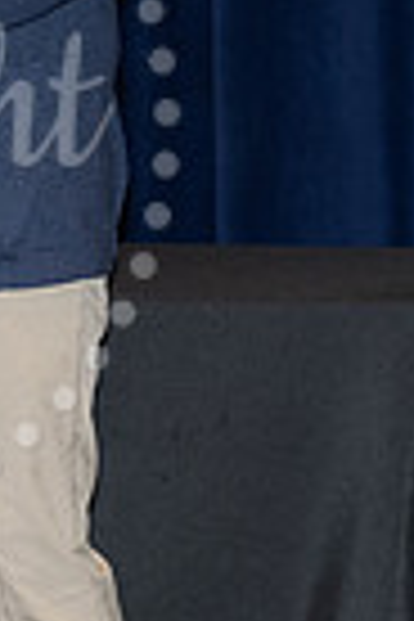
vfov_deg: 5.7
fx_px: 6192
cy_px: 202
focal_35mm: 359
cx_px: -2
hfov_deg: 3.8
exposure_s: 1/125
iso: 1000
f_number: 5
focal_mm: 62
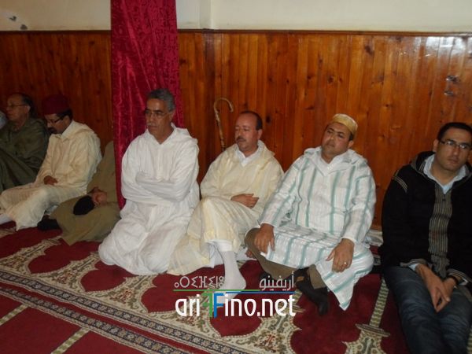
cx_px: 236
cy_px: 177
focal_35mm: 30
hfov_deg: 60.0
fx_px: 409
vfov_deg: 46.8
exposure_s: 1/30
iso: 320
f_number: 3.5
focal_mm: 5.7
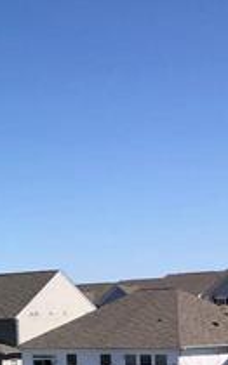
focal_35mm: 102
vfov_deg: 20.1
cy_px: 301
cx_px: -329
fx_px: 1015
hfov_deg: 10.8
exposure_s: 1/2667
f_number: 1.8
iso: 20
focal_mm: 4
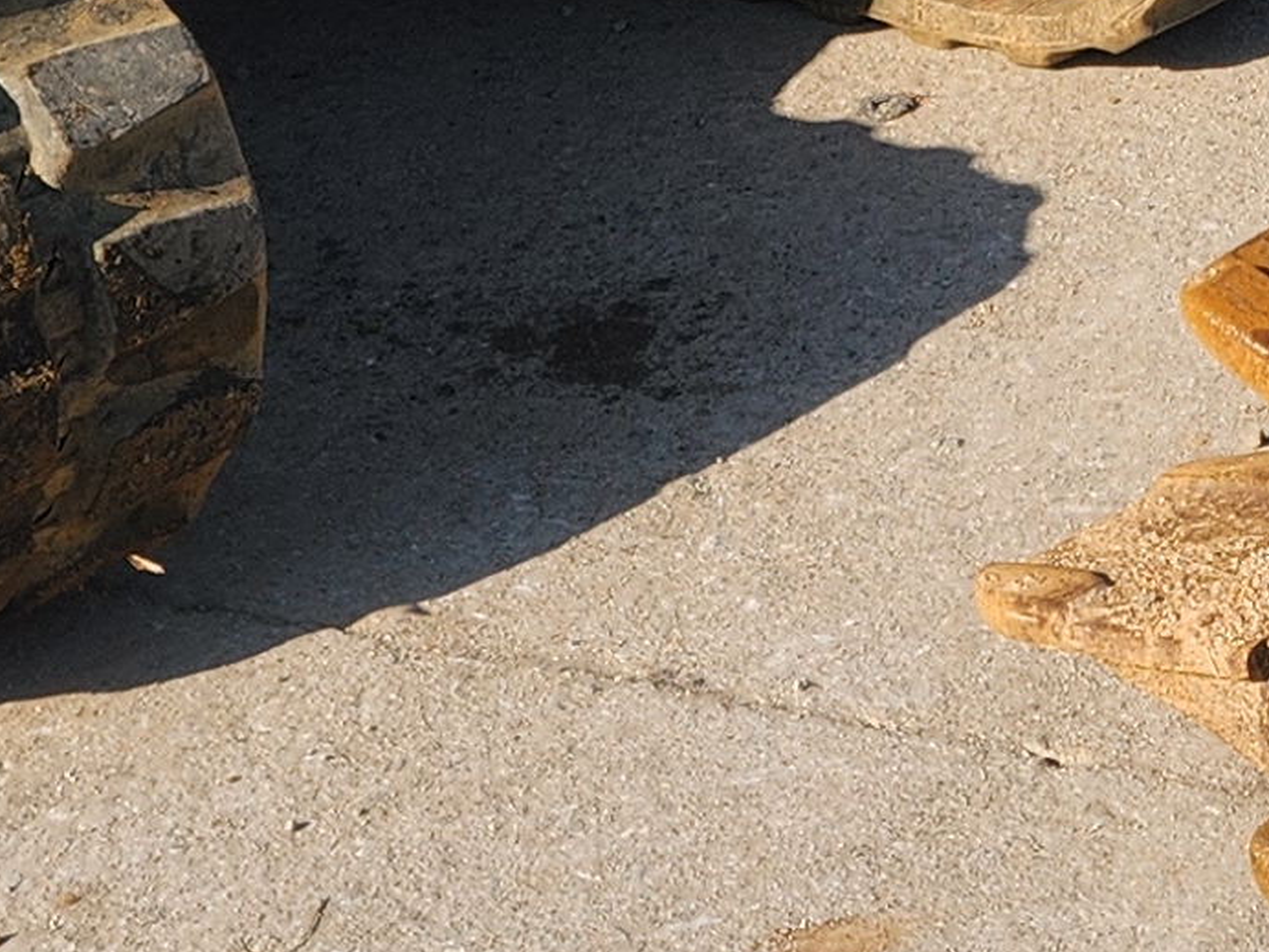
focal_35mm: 133
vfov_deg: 9.9
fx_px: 4876
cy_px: -1280
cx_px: 1429
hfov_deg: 14.5
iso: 20
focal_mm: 5.4
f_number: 1.8
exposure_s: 1/1580
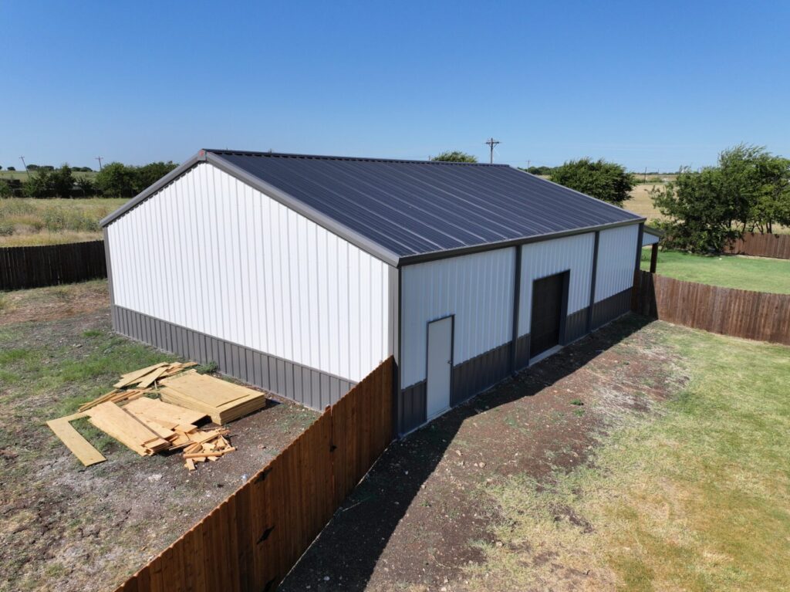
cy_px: 296
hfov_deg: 71.6
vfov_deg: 56.8
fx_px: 547
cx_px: 395
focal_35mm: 24
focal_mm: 12.29
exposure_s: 1/2500
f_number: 2.8
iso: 130
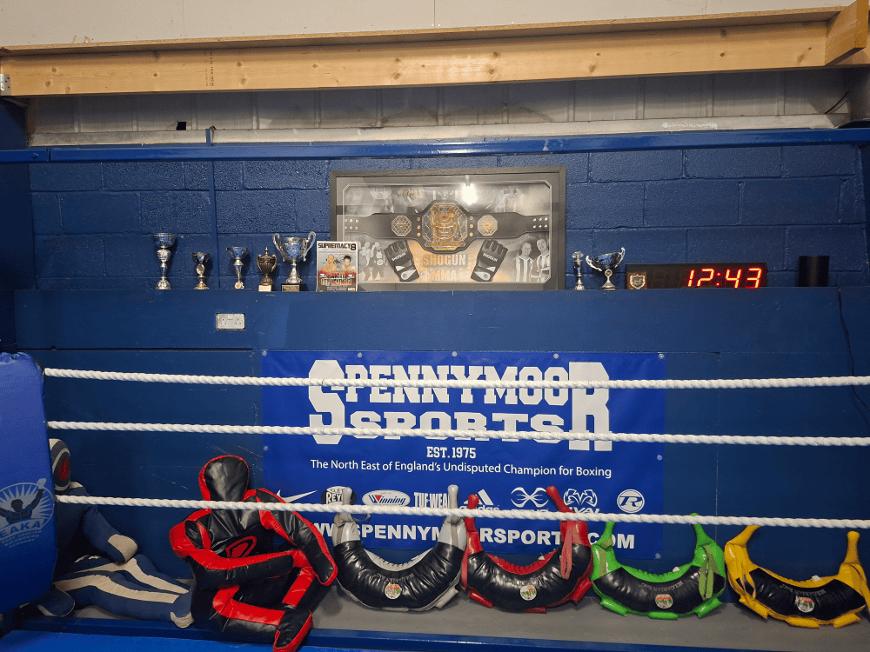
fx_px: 578
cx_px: 435
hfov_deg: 73.9
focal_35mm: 23
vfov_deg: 58.9
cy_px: 326
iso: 500
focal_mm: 5.5
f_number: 1.8
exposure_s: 1/25
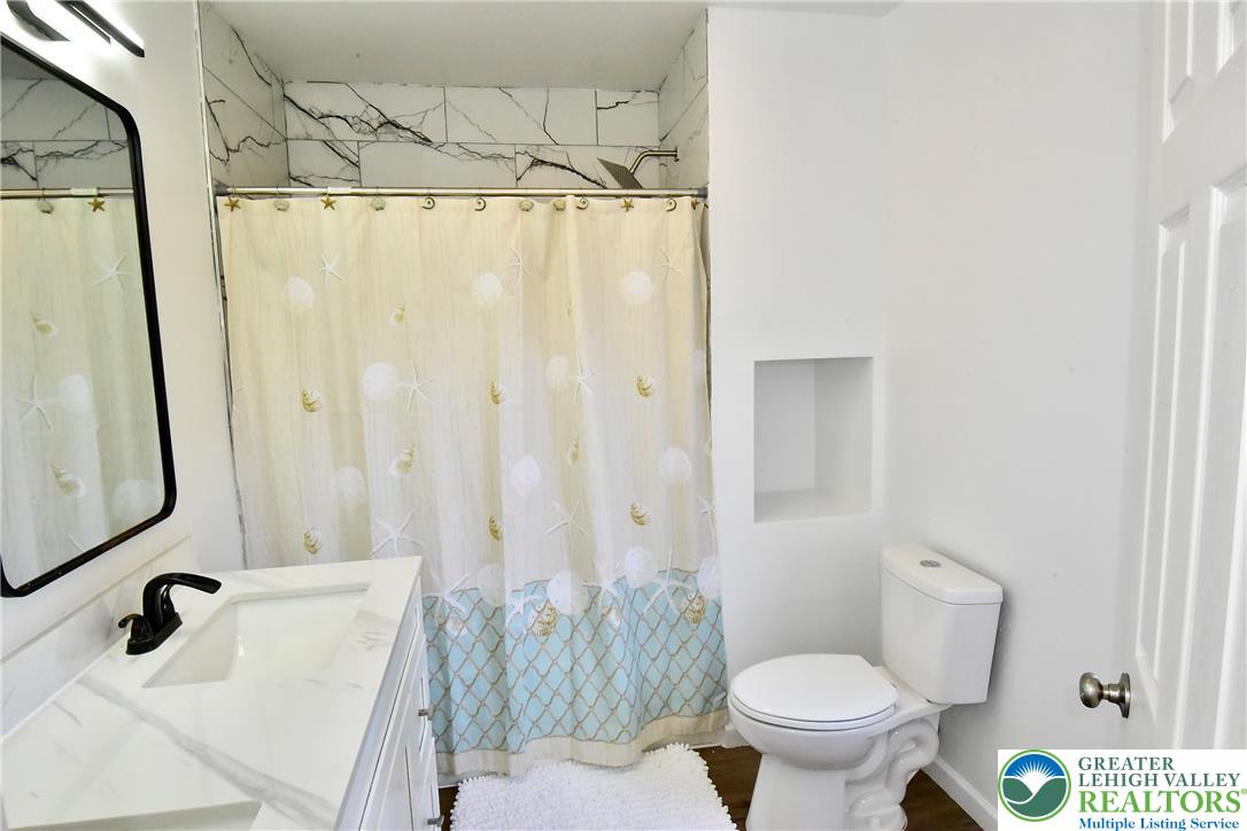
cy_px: 416
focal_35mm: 19
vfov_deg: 64.6
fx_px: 658
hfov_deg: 86.9
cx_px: 624
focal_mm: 19
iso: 8000
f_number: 22
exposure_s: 1/50
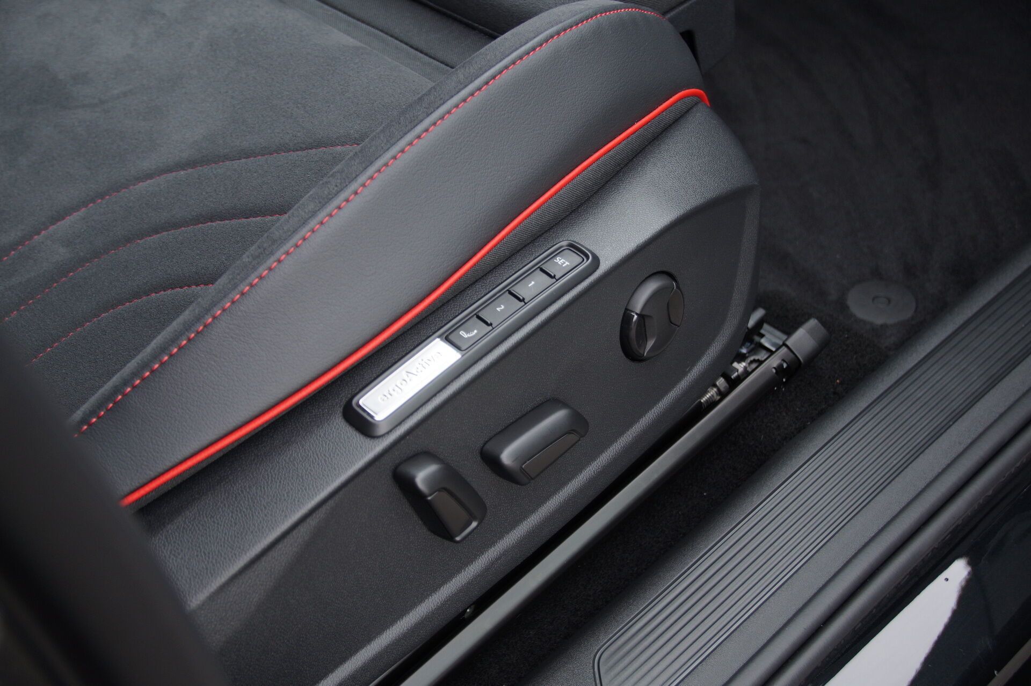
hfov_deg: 37.9
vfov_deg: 25.7
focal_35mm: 52
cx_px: 516
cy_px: 343
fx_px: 1503
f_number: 4.5
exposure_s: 1/60
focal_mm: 35
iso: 200
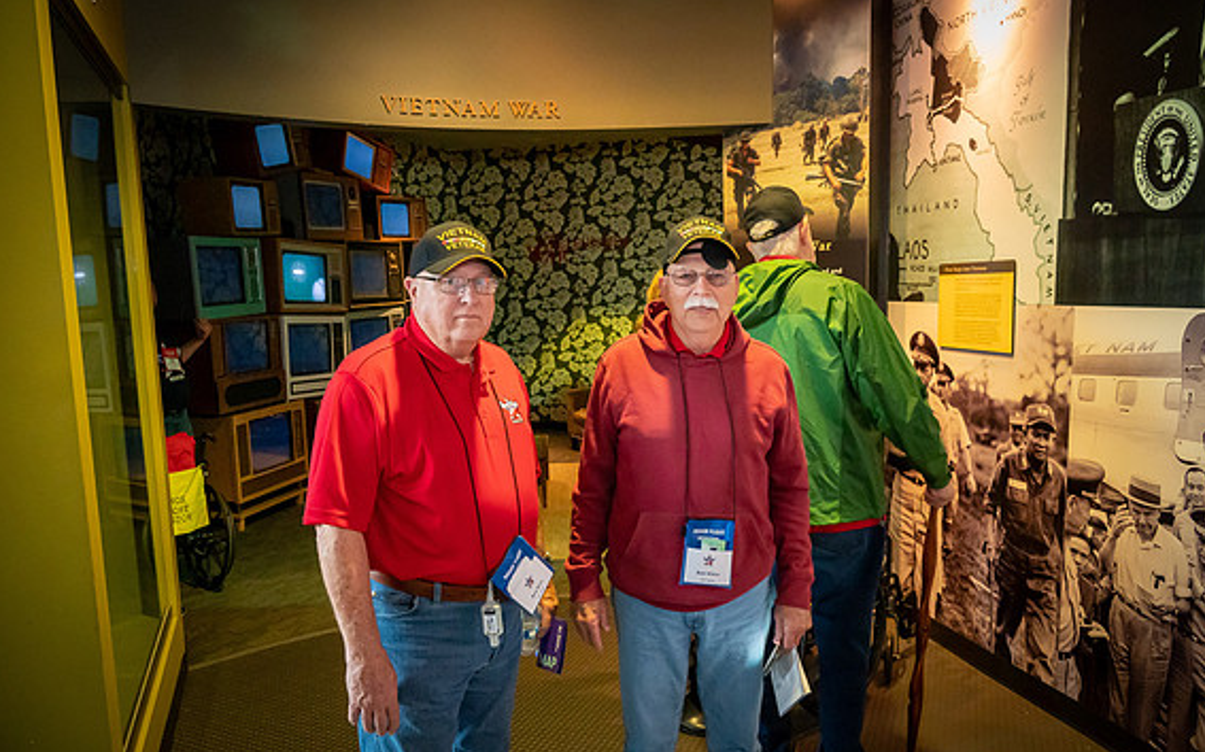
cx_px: 608
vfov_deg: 49.2
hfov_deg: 72.6
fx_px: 821
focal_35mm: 25
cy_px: 389
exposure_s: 1/50
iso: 9000
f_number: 5.6
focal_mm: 24
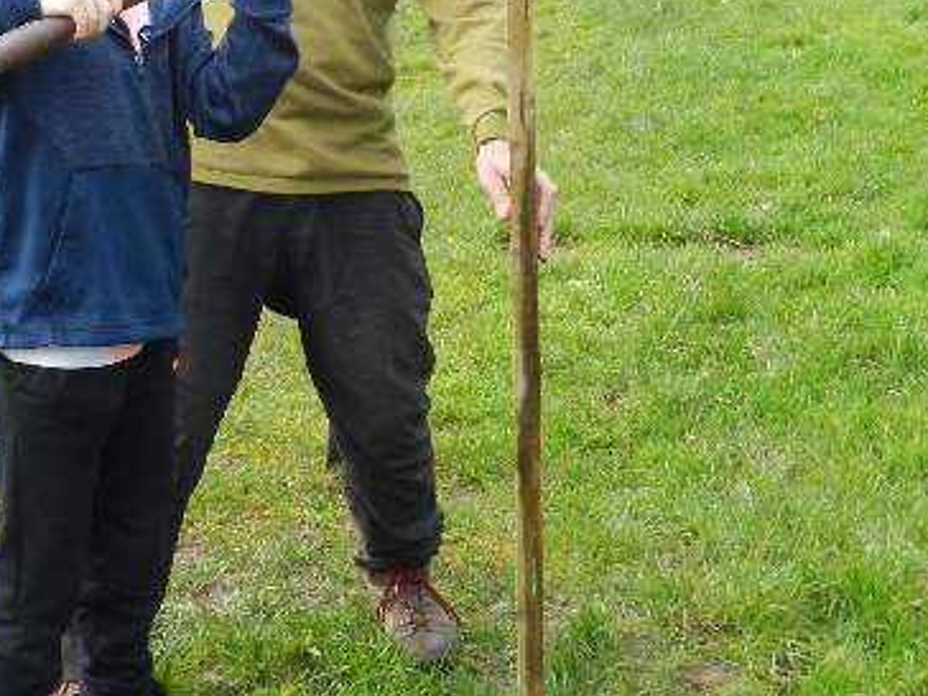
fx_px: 1903
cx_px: 263
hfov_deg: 27.1
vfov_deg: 20.4
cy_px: 107
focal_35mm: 71
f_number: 4
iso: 400
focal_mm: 6.7
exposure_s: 1/250
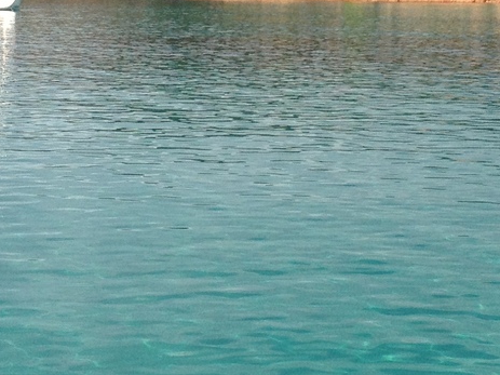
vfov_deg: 12.1
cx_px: 258
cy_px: 4
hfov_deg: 16.3
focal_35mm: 121
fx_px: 1747
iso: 64
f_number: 2.4
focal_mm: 4.28
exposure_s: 1/1493
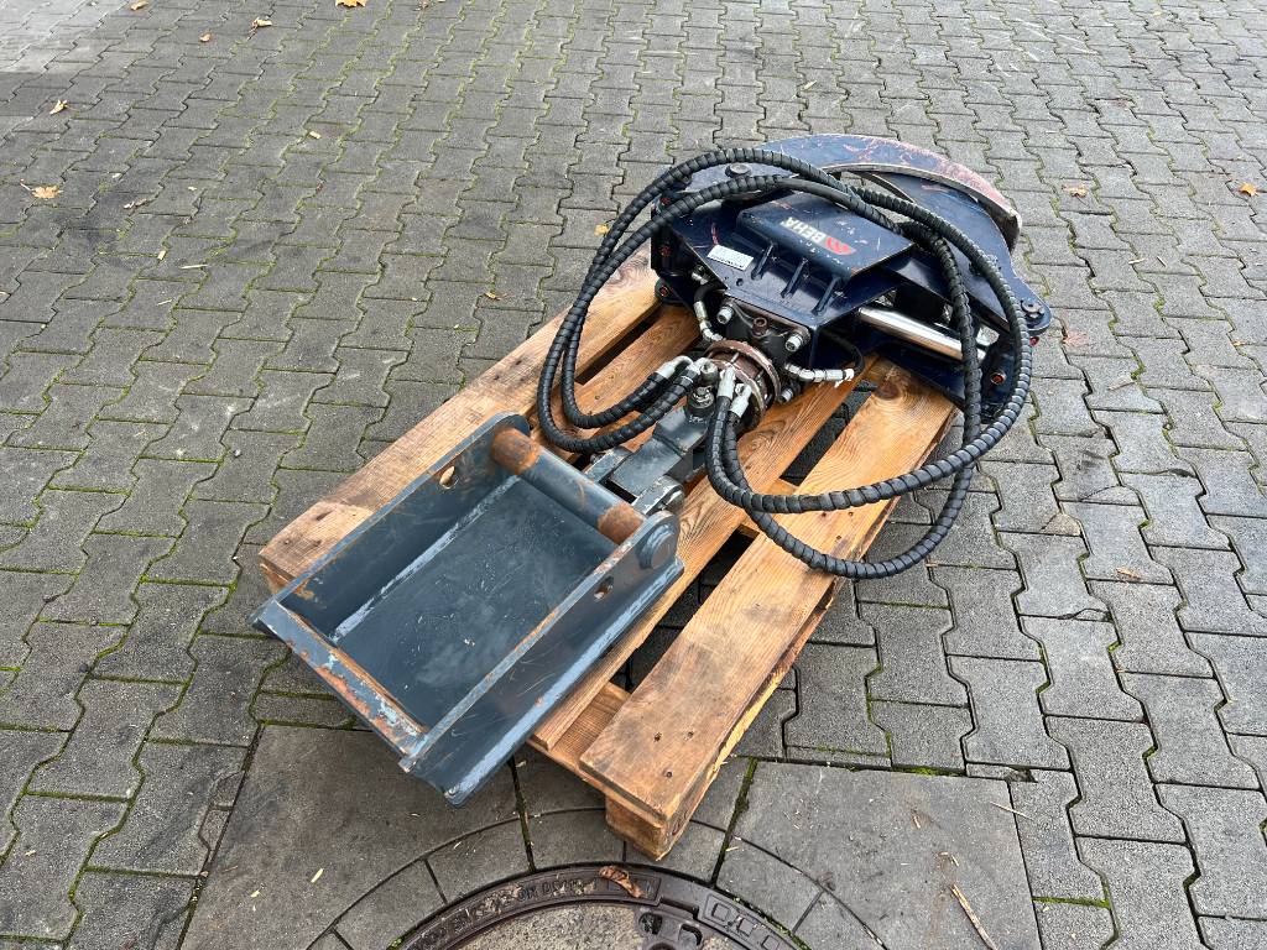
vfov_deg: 53.1
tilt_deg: -45.7
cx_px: 634
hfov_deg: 67.3
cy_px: 475
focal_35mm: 26
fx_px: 952
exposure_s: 1/185
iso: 40
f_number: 1.5
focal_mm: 5.7
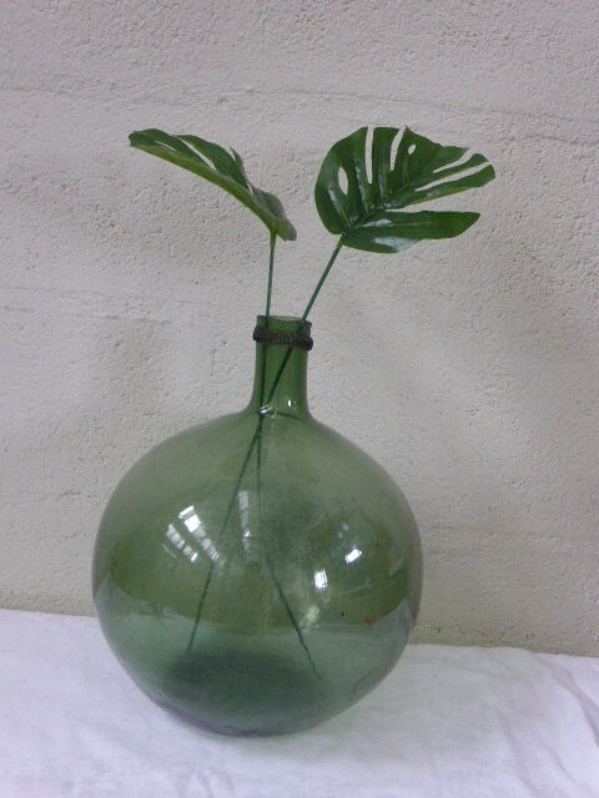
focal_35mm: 46
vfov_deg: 41.2
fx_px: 1061
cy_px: 399
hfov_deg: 31.5
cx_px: 300
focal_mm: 7.9
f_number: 4.1
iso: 400
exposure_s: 1/40
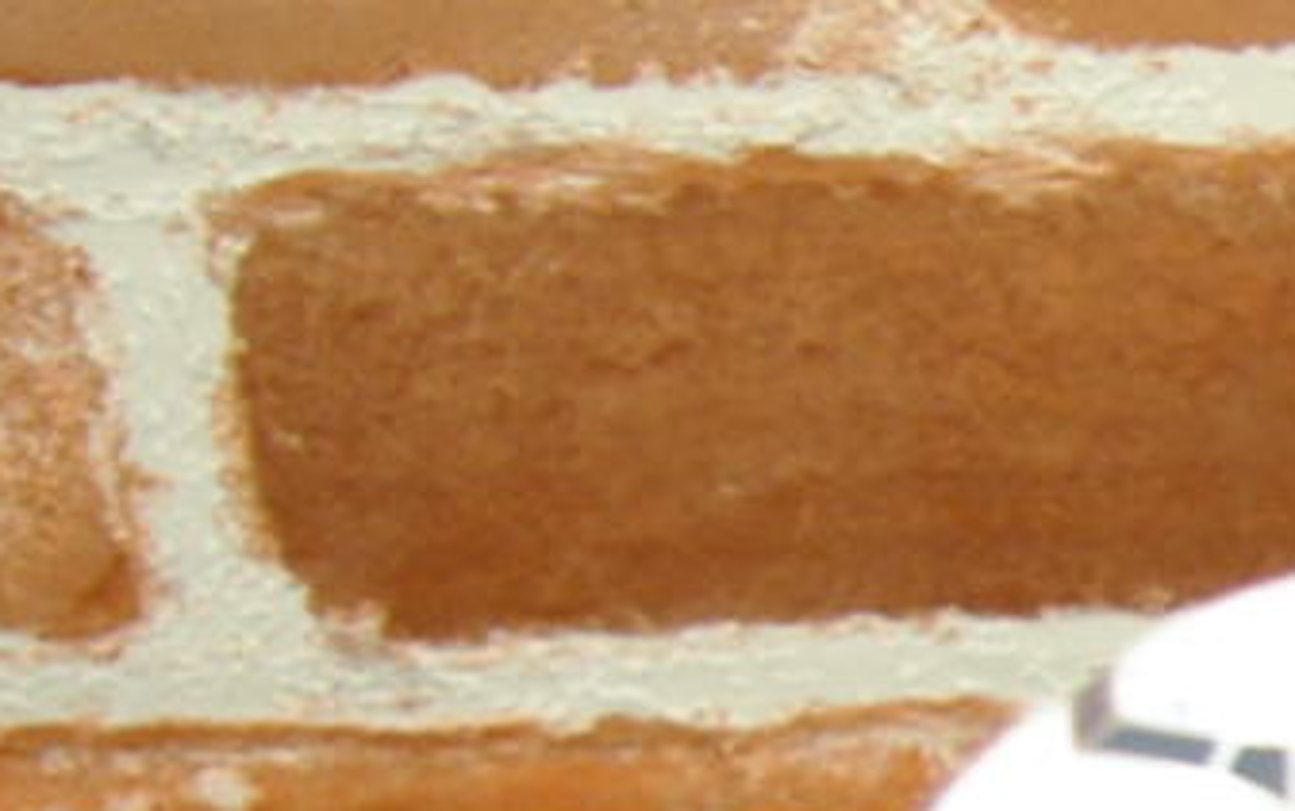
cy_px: 1507
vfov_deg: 7.1
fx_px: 6391
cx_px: 2732
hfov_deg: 10.5
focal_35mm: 181
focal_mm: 26
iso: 800
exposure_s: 1/20
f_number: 5.6
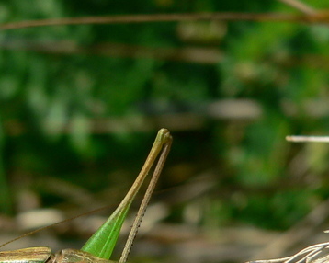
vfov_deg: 10.8
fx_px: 1382
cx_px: 96
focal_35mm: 142
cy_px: 226
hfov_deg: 13.5
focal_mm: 10.2
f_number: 4
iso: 80
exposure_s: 1/500
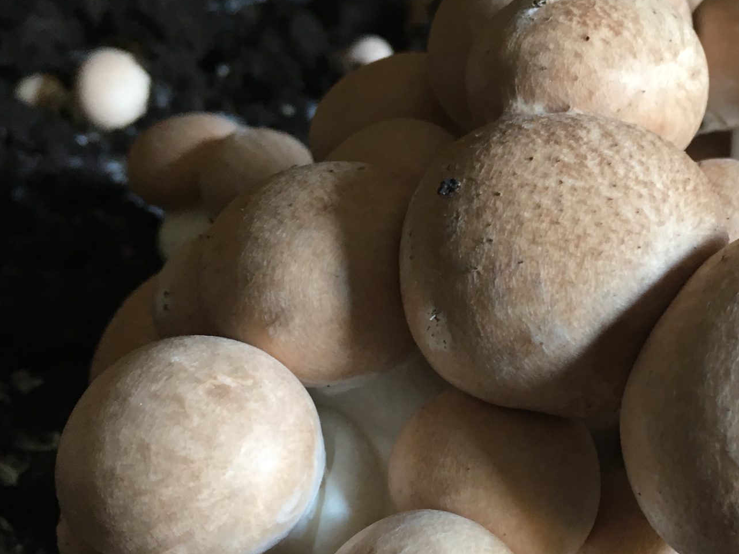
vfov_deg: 24.9
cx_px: 623
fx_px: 1238
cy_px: 417
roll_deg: +1.4
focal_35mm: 58
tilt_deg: -27.7
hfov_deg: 32.1
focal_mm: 4.15
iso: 100
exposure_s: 1/33
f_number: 2.2
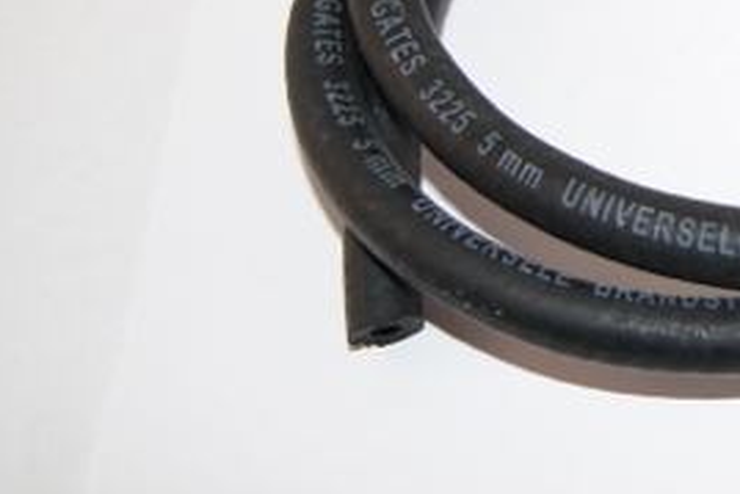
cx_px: 809
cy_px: 6
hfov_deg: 20.9
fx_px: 1913
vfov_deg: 14.5
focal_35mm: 93
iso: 250
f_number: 4.5
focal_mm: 26
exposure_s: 1/160
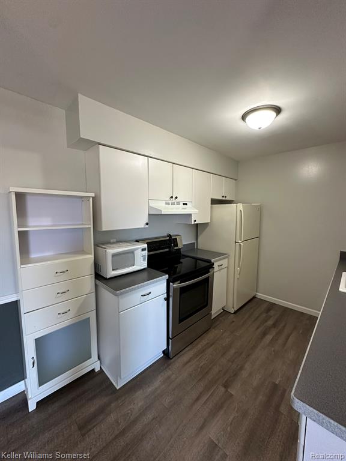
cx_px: 173
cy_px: 230
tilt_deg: -5.9
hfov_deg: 85.7
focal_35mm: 14
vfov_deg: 102.1
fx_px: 187
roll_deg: -0.6
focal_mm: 2.22
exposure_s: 1/120
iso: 200
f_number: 2.2
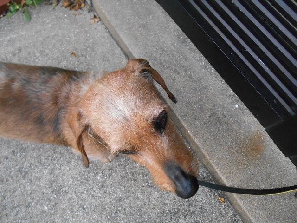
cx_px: 148
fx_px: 223
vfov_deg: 53.1
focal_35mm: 26
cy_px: 112
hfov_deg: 67.3
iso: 800
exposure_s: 1/250
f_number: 3.4
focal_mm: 4.7
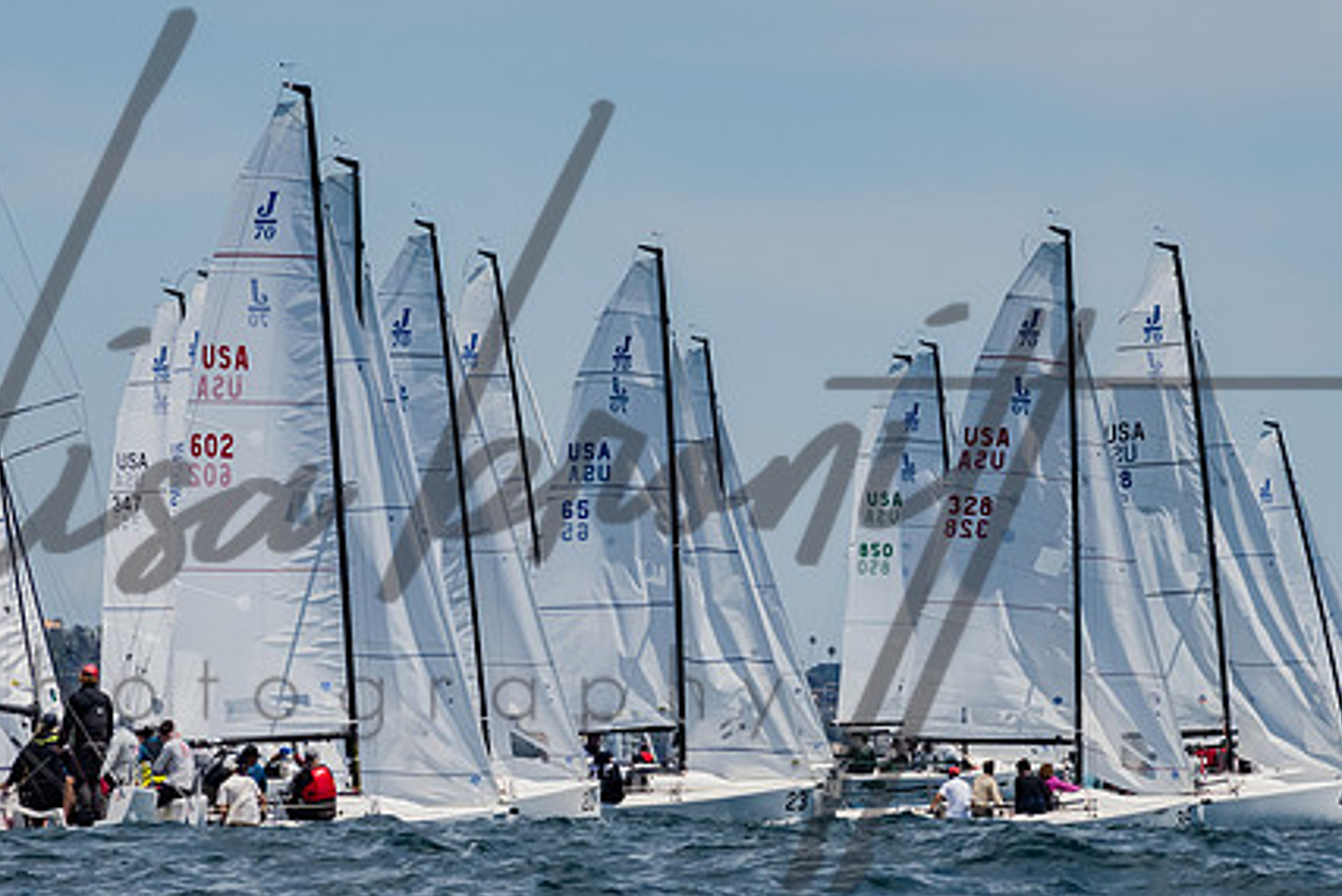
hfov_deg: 5.5
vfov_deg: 3.7
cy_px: 507
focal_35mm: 372
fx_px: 13871
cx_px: 592
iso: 640
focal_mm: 170
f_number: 14
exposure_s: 1/1000
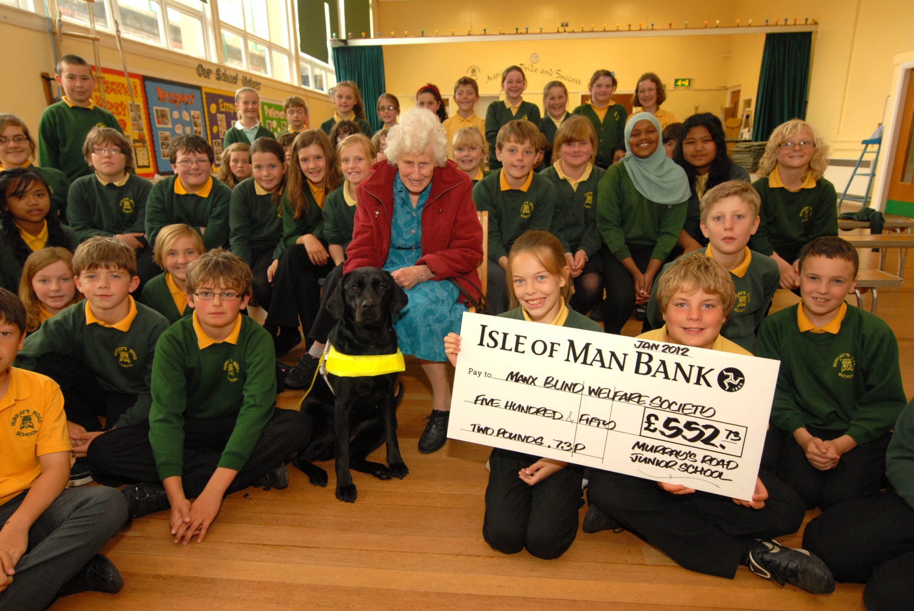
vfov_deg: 59.6
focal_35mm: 21
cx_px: 457
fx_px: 534
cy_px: 306
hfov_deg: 81.1
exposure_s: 1/60
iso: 400
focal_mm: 14
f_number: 4.5
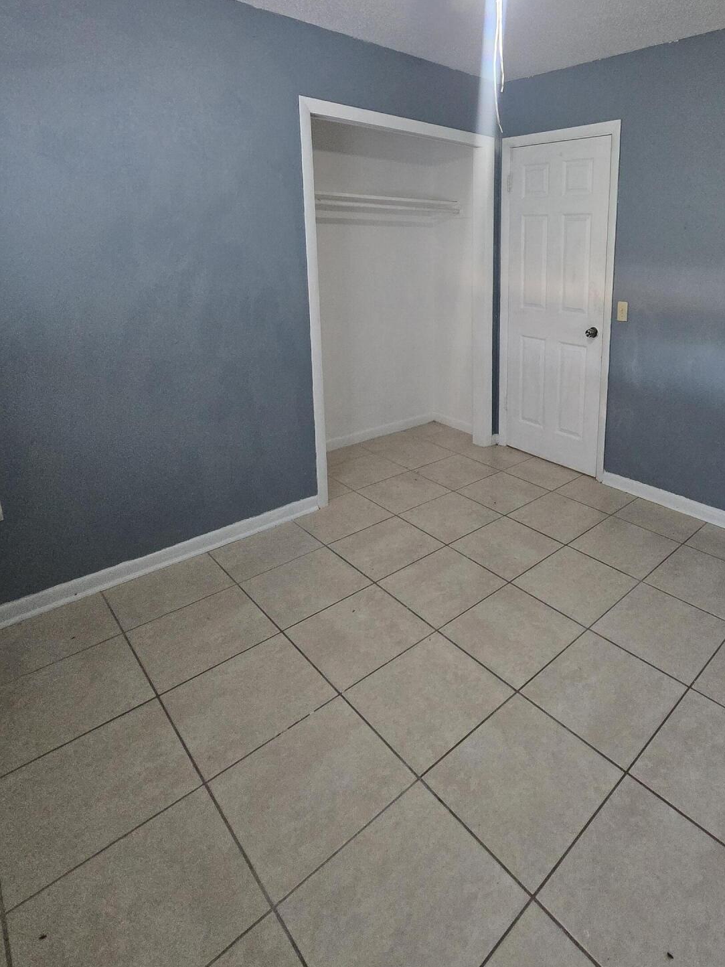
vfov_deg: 85.5
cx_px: 501
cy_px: 345
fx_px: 503
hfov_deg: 68.9
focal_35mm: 18
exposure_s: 1/60
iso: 500
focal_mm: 2.2
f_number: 2.2
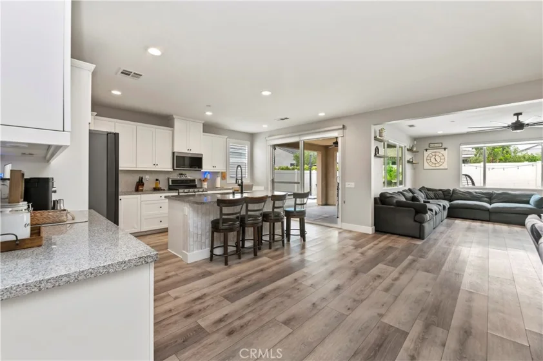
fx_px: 211
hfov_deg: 104.3
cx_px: 272
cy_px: 180
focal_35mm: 14
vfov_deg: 81.1
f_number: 10
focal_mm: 14
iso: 500
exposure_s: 1/13
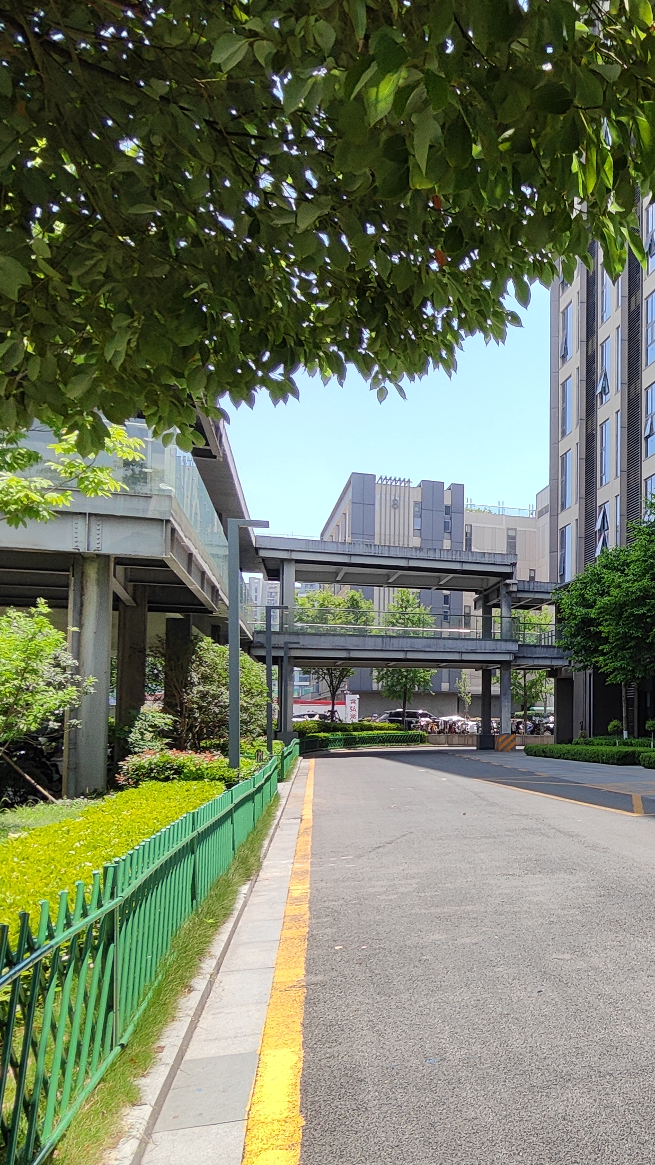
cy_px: 680
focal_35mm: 33
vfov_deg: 59.1
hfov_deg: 30.9
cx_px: 758
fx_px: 1019
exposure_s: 1/577
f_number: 2.4
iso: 50
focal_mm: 2.13
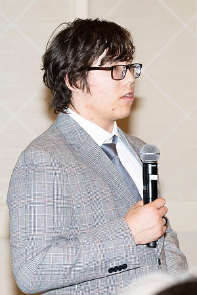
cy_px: 148
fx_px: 1354
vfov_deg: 12.5
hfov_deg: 8.3
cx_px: 92
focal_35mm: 165
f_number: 5.6
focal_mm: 110
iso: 2000
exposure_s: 1/200
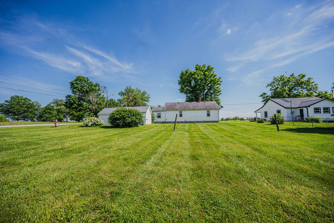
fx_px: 130
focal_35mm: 14
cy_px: 112
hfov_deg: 104.2
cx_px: 167
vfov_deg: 81.2
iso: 40
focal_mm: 14
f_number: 4
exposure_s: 1/200
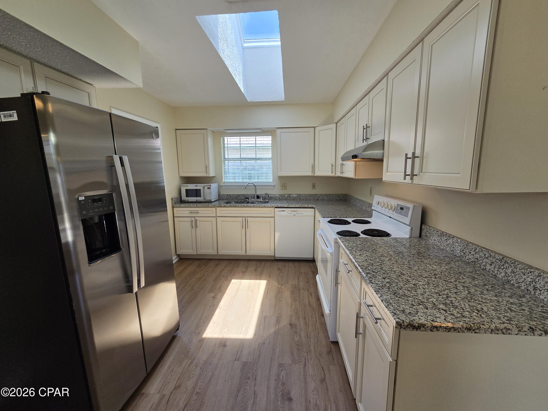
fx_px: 206
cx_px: 274
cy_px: 206
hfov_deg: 106.2
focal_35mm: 13
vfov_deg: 89.9
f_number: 2.2
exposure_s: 1/248
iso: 100
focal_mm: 2.2
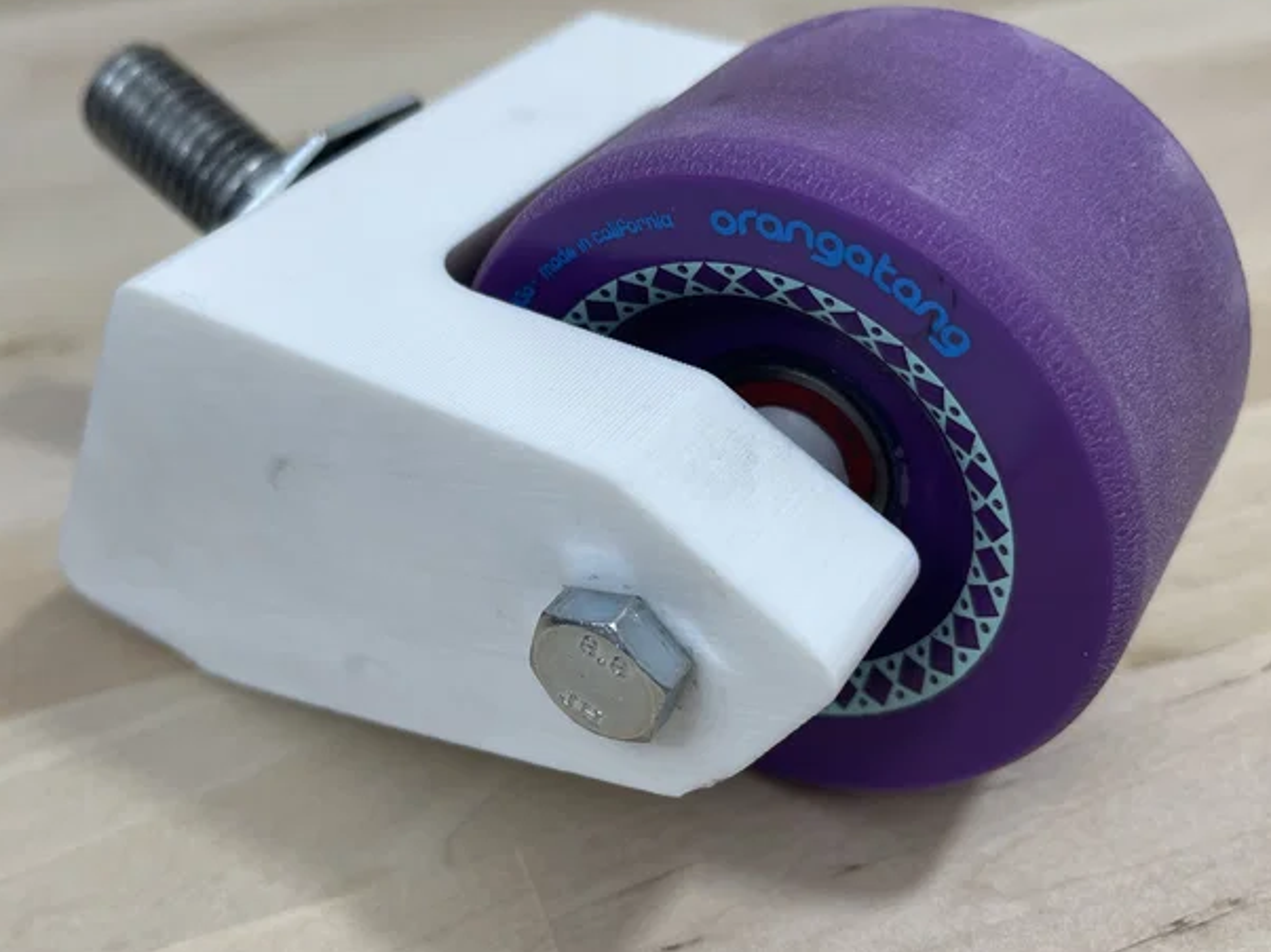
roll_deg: +4.0
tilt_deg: -38.7
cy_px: 527
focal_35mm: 36
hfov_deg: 50.9
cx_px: 482
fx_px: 1321
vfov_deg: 39.6
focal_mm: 5.1
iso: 64
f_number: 1.6
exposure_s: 1/120
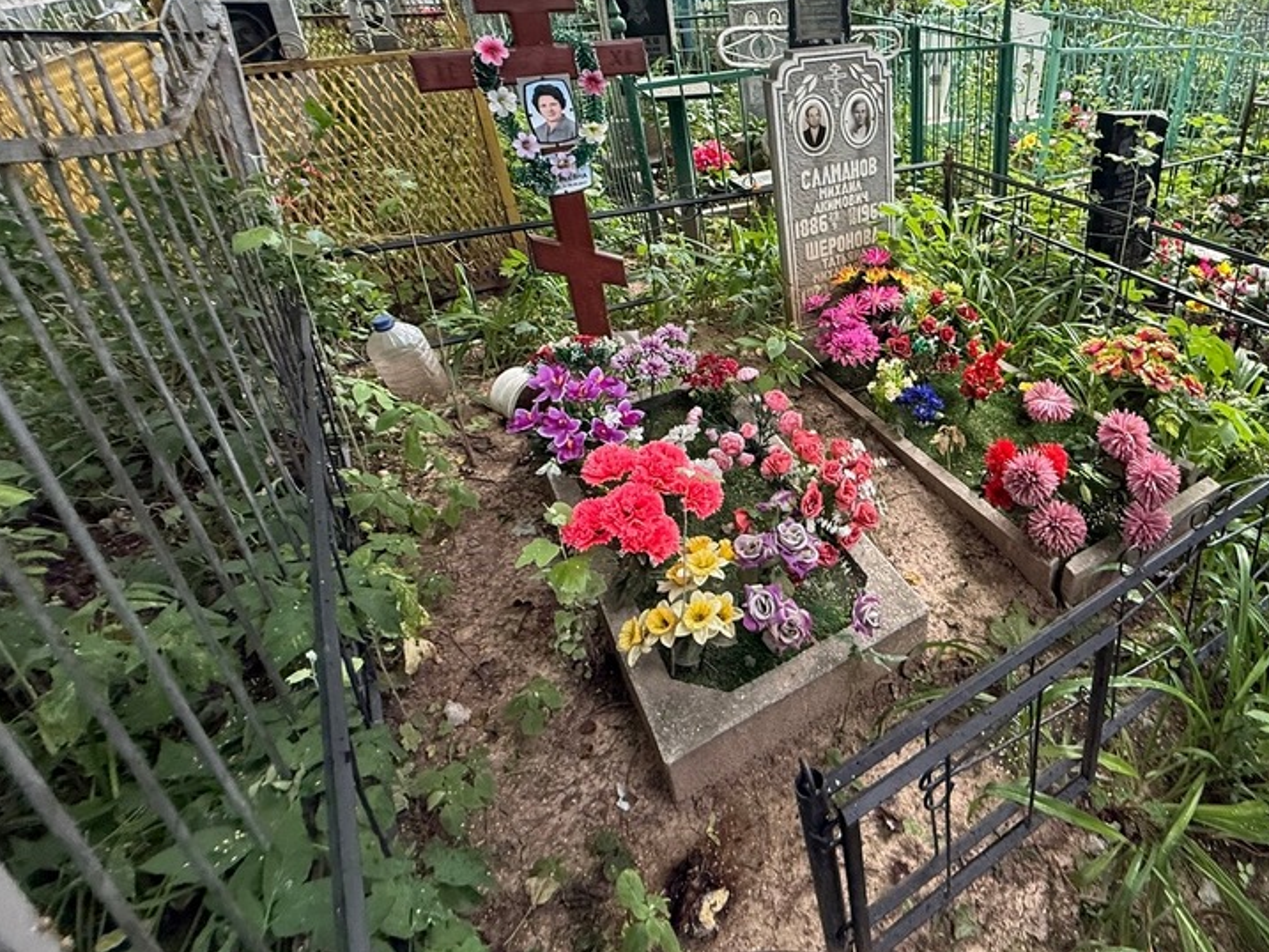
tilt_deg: -22.3
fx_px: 733
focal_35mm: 20
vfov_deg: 64.4
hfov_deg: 77.7
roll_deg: +3.1
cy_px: 324
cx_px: 896
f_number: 2.2
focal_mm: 2.22
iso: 200
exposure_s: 1/99
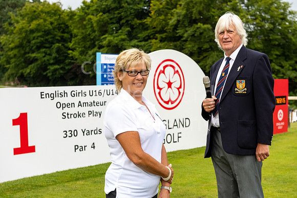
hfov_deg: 28.8
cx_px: 148
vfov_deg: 19.5
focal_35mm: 70
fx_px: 578
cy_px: 99
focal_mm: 70
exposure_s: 1/200
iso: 500
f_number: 6.3
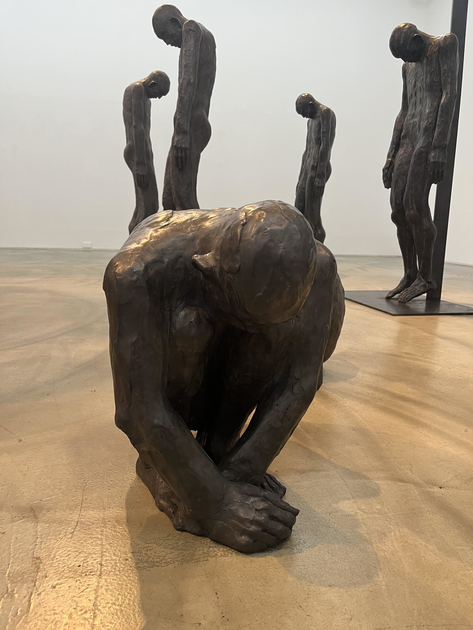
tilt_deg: -11.0
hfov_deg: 53.1
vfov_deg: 67.3
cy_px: 315
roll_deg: -2.2
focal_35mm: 26
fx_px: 474
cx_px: 236
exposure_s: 1/60
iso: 160
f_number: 1.6
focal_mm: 5.1
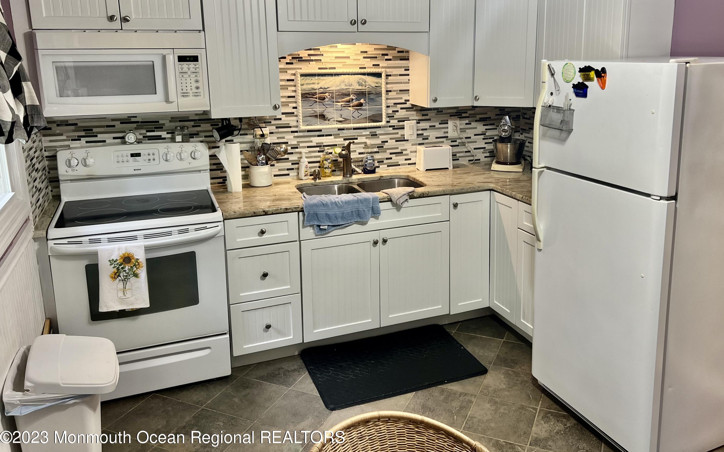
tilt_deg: -12.4
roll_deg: +1.4
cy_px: 169
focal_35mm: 30
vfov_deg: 41.5
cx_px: 392
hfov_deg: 62.8
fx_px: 592
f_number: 1.5
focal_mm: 5.7
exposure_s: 1/60
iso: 64
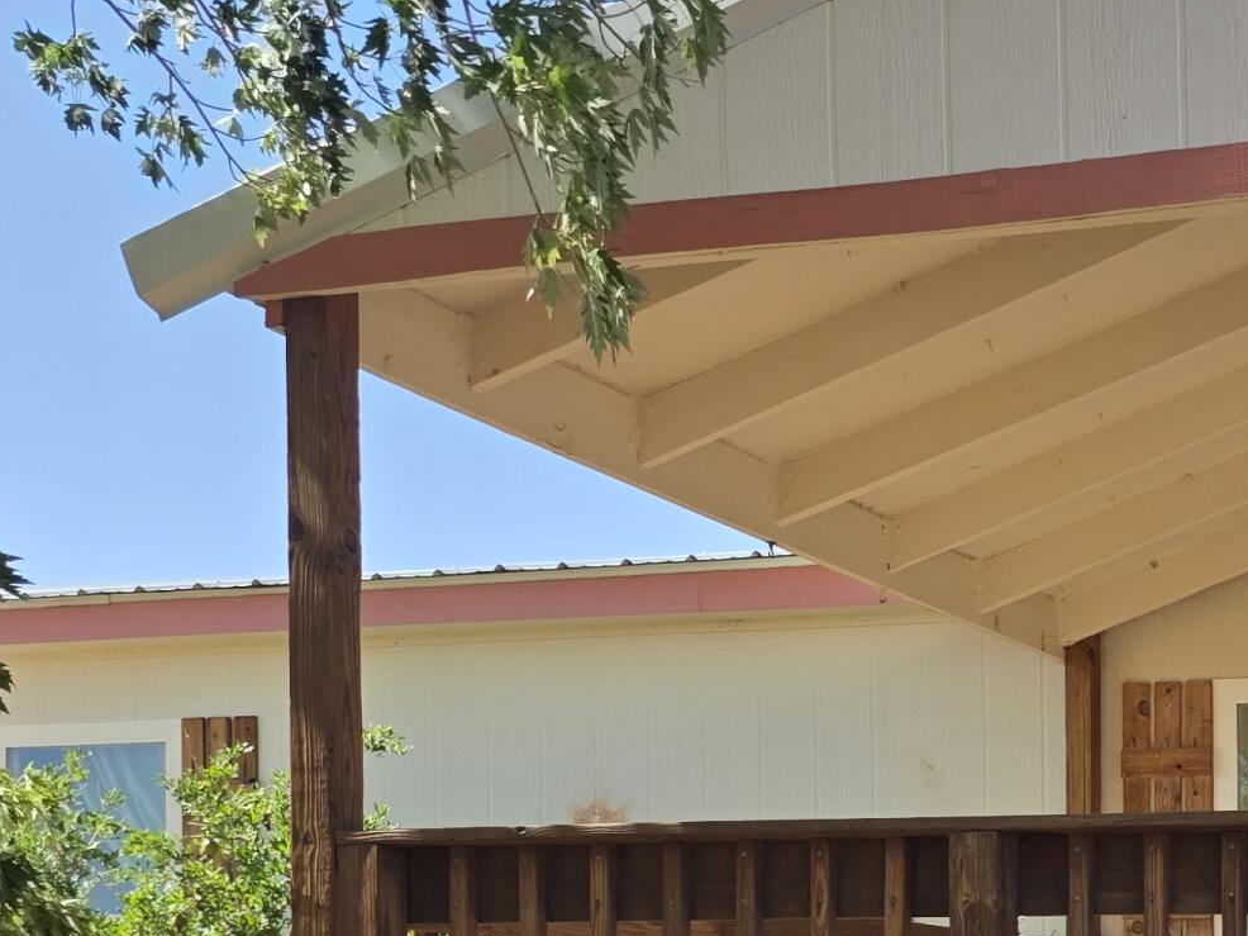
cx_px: 1421
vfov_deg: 19.9
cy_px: 1088
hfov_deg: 25.5
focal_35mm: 70
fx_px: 2523
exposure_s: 1/2537
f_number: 1.7
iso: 80
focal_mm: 6.25
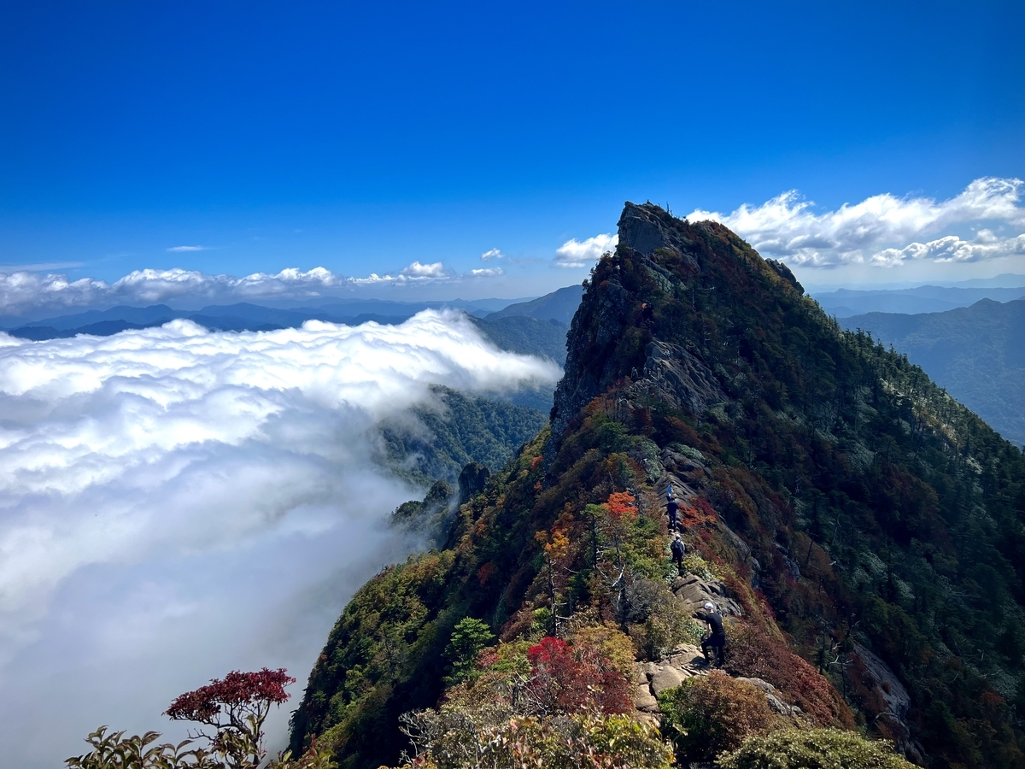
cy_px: 384
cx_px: 512
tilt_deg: -8.2
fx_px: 770
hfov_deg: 67.3
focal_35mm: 26
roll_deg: +3.8
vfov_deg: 53.1
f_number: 1.5
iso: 50
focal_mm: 5.7
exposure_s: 1/6993
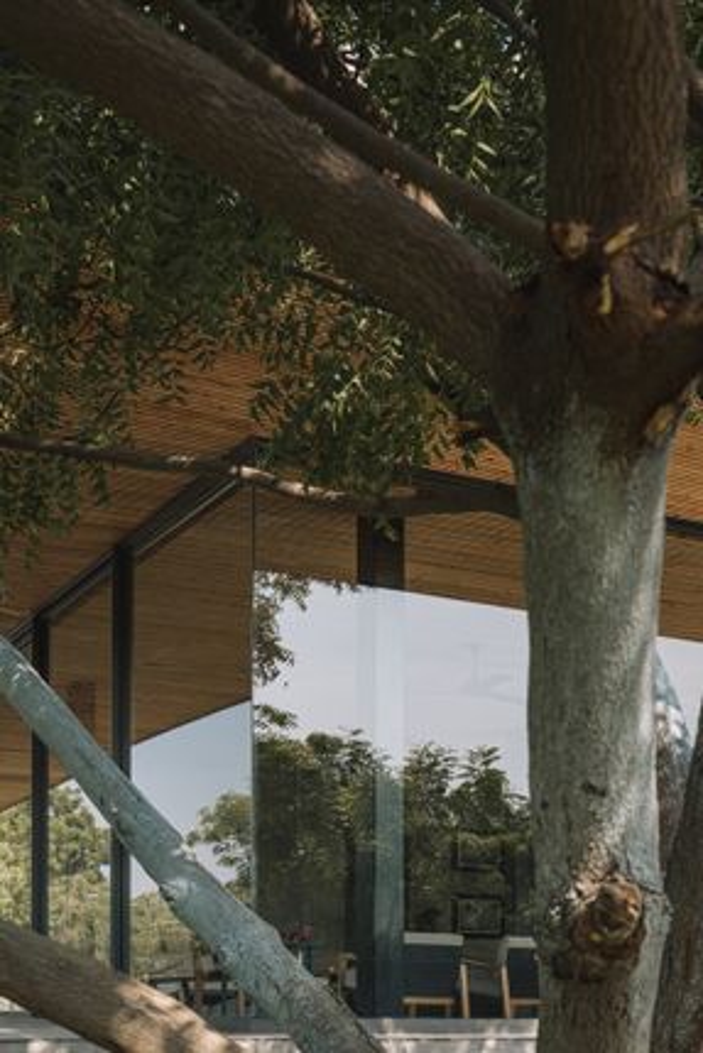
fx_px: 1463
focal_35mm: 50
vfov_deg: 39.6
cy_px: 526
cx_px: 352
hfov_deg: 27.0
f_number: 10
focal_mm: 50
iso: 100
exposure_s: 1/30
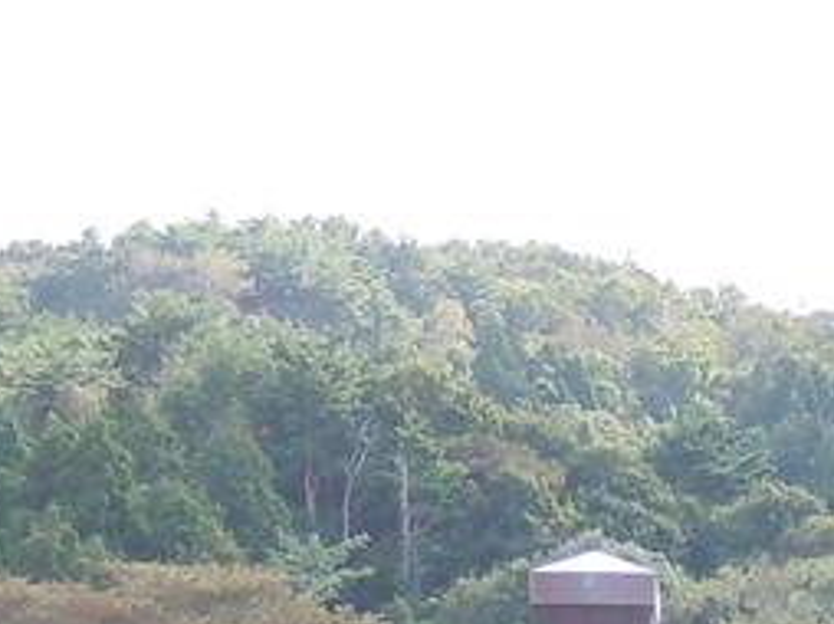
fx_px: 3418
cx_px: 814
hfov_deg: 13.7
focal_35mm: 142
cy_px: 1376
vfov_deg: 9.5
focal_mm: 5.4
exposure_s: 1/125
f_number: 3.5
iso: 100
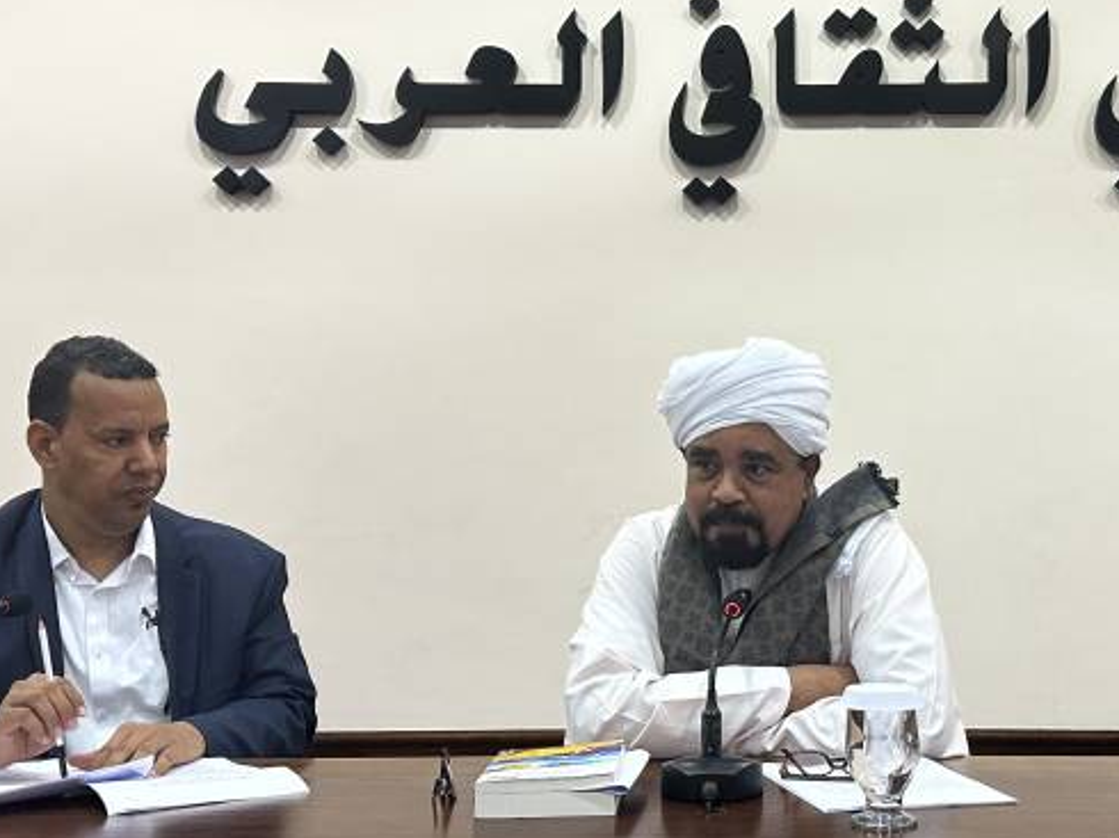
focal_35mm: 49
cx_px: 788
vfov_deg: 29.6
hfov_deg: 38.3
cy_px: 393
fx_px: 1583
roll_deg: +0.5
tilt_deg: +0.9
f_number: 1.78
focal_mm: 6.86
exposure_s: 1/50
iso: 160
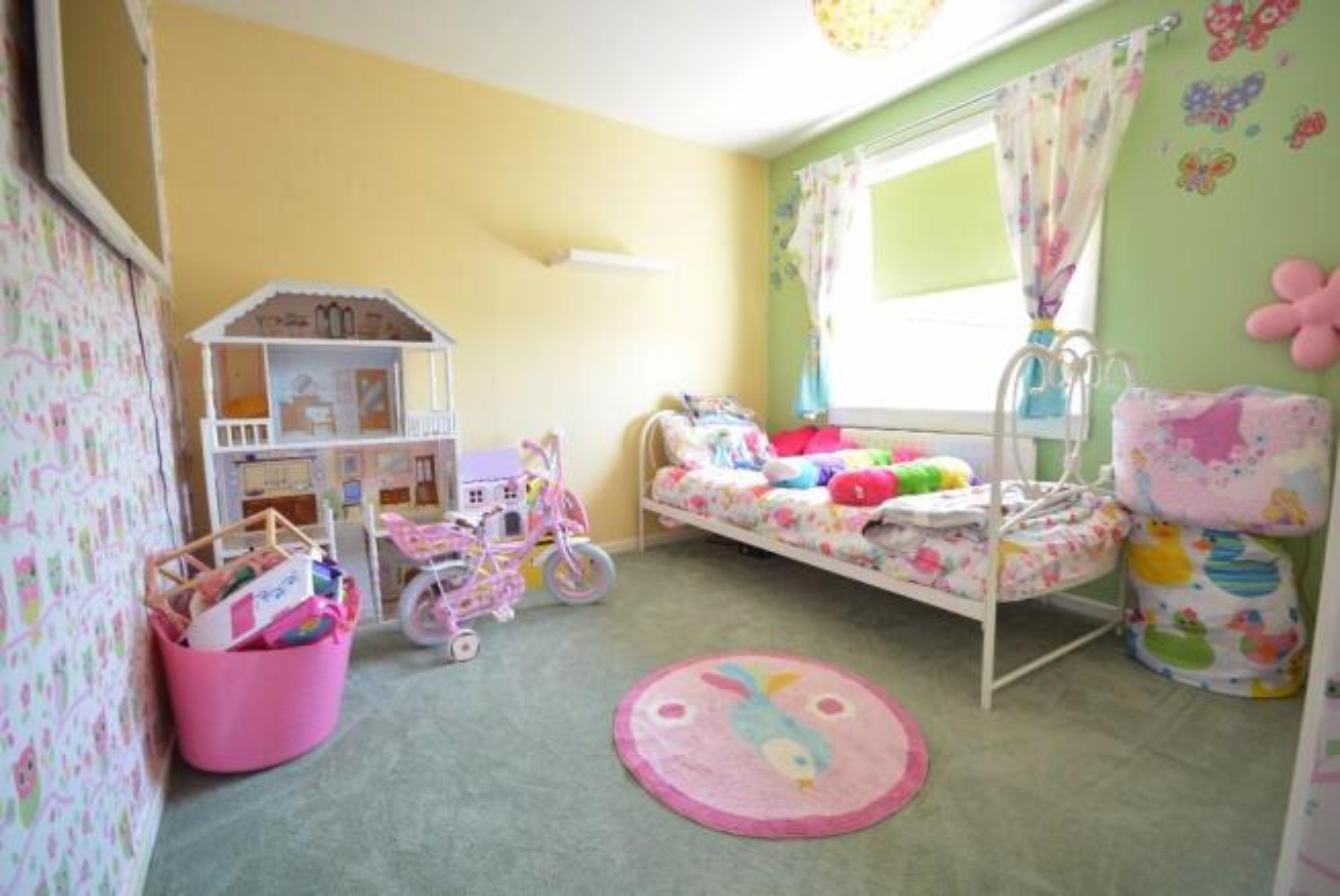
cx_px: 670
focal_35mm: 15
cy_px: 448
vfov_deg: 77.4
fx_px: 559
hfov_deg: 100.4
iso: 500
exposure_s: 1/25
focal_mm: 10
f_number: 4.5
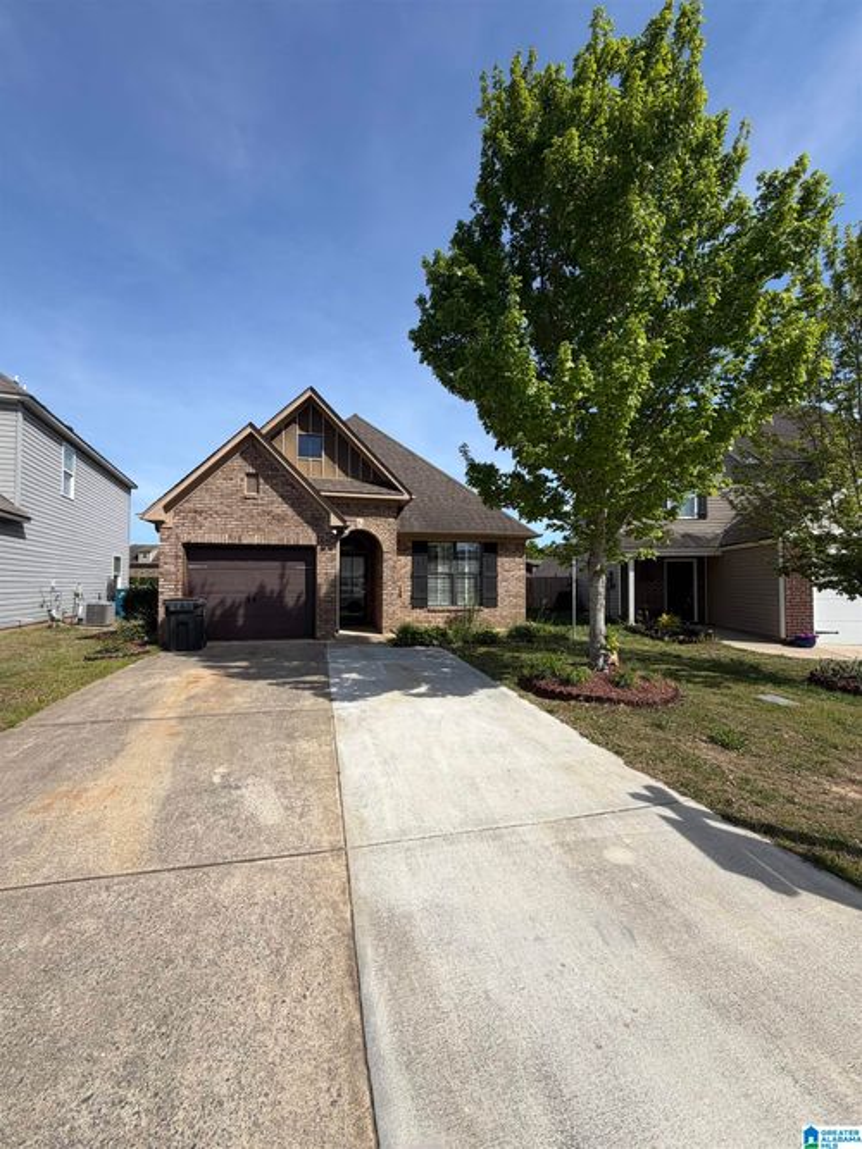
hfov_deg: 85.7
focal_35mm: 14
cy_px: 574
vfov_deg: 102.1
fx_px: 465
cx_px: 431
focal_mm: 2.22
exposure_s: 1/914
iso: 20
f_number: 2.2
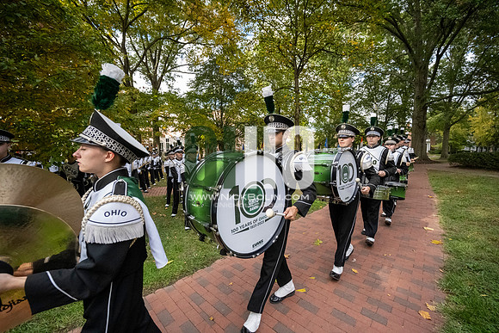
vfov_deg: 81.2
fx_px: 194
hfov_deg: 104.2
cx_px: 250
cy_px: 166
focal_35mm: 14
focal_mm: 14
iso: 6400
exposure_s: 1/8000
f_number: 4
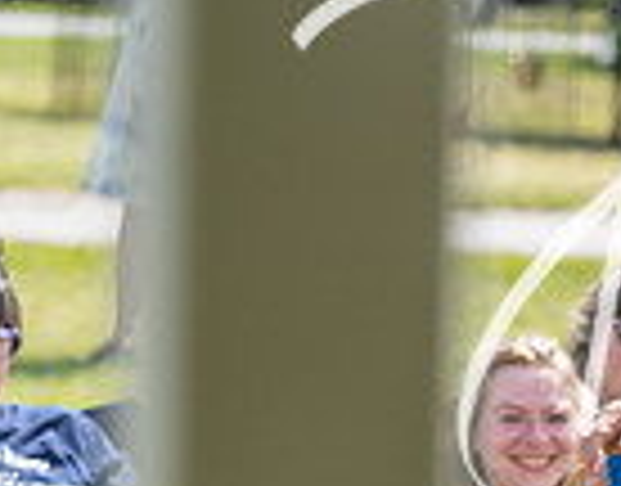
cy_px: 662
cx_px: 1448
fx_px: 12775
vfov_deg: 2.2
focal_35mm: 701
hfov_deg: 2.8
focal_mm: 131
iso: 400
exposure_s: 1/1000
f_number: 5
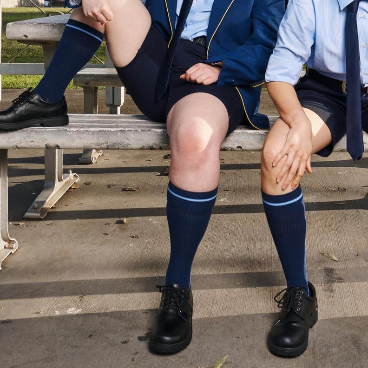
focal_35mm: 56
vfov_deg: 28.3
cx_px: 235
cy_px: -17
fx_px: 674
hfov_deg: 30.4
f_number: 7.1
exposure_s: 1/500
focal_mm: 29
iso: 320
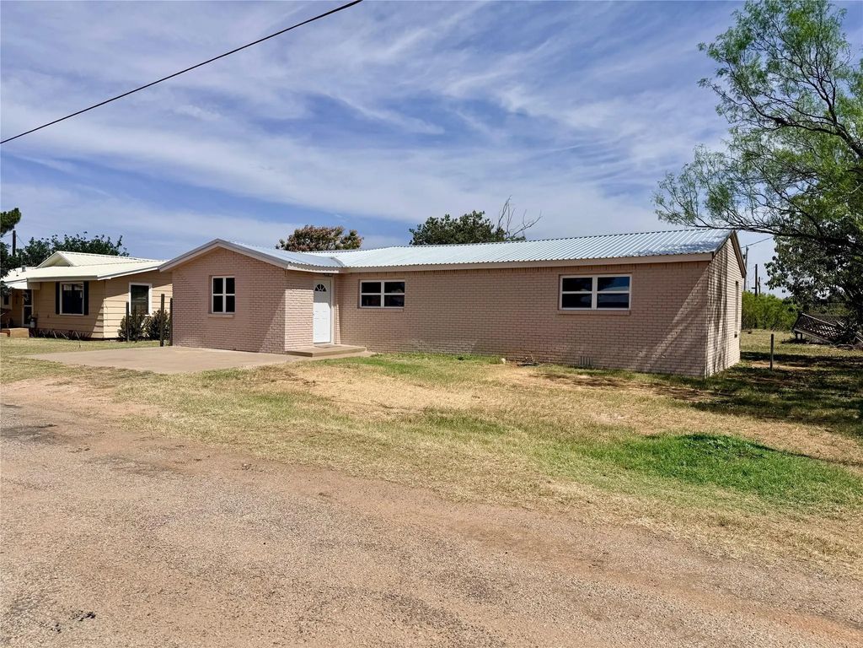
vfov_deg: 56.8
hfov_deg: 71.6
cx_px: 432
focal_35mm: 24
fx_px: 598
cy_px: 324
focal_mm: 6.76
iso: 80
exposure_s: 1/9091
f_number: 1.78
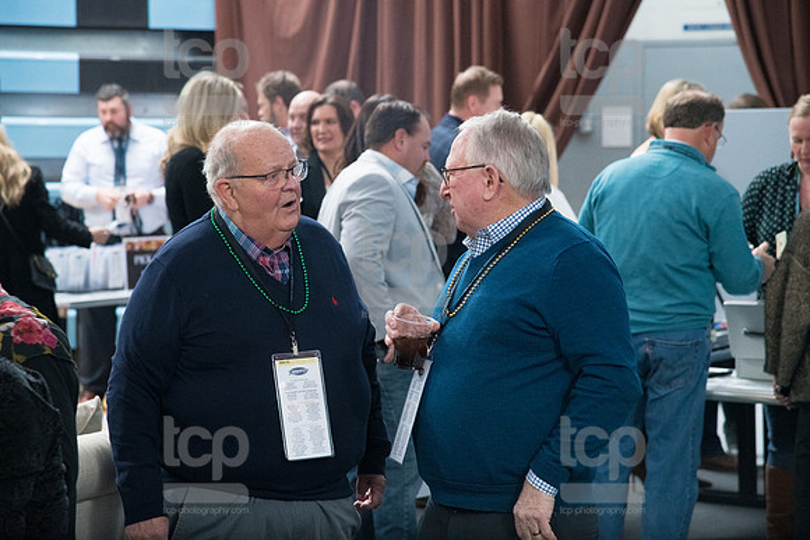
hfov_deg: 19.5
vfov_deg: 13.0
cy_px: 270
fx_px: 2363
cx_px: 405
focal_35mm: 105
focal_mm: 105
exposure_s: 1/250
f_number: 5.6
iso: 4000
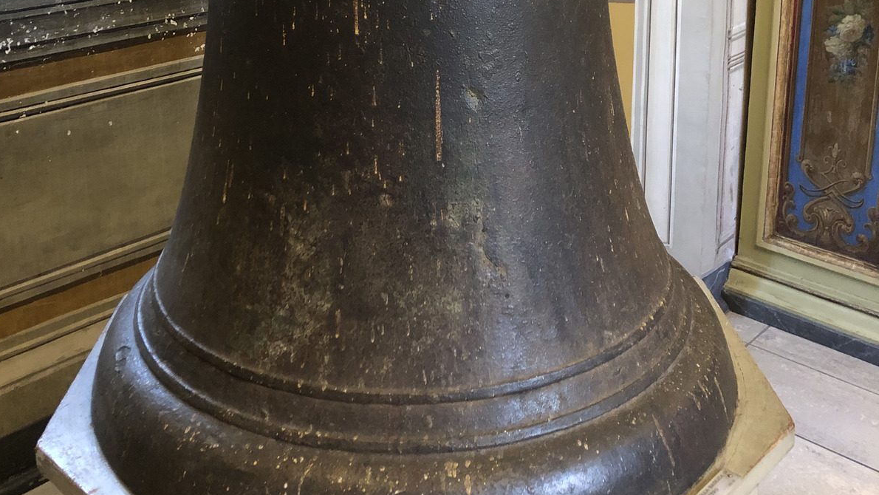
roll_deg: +1.1
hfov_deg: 49.4
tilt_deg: -12.7
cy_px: 42
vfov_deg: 27.9
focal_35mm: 41
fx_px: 956
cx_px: 437
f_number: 1.8
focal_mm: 4
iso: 100
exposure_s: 1/9
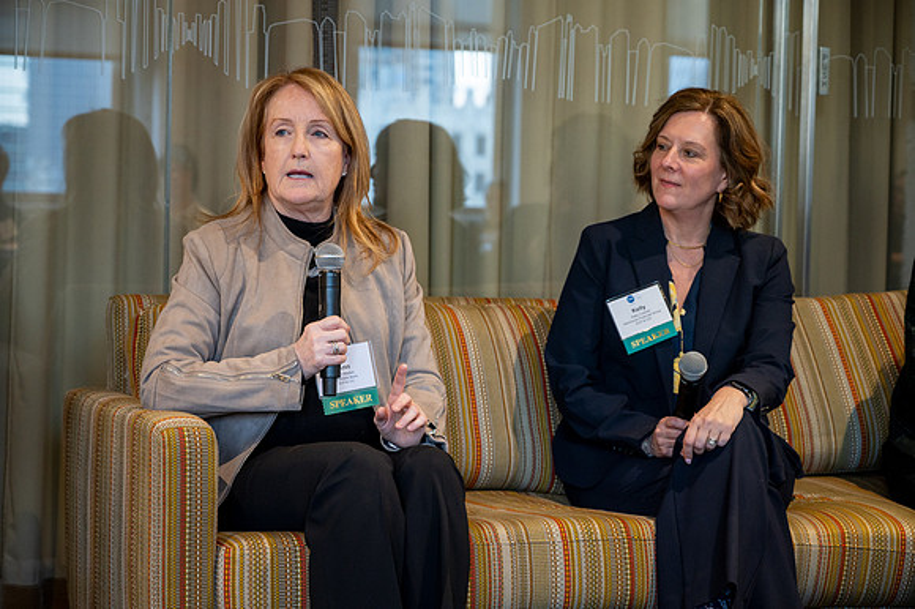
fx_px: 1778
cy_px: 304
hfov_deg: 28.9
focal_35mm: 70
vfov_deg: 19.4
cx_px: 458
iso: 1600
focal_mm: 70
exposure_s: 1/50
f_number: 4
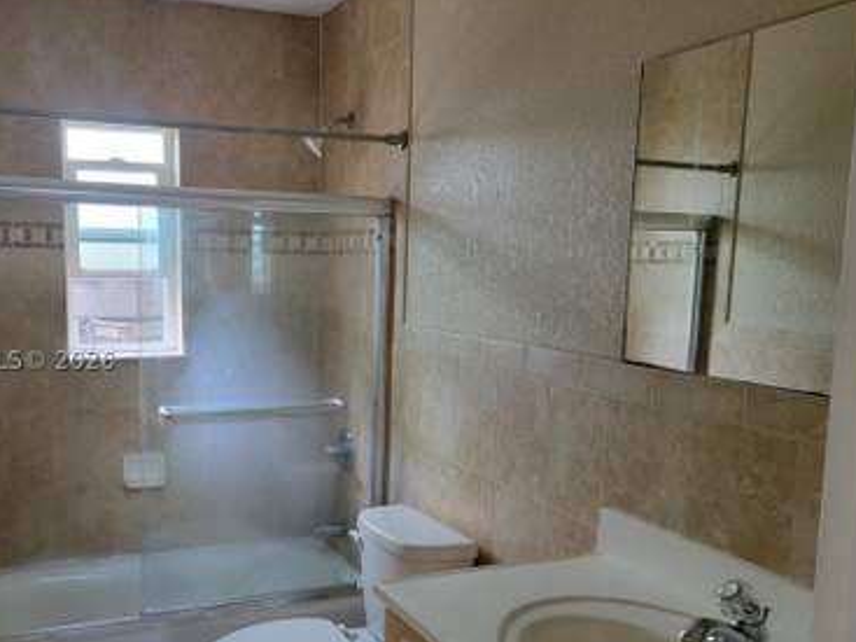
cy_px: 360
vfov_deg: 41.7
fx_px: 840
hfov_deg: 53.5
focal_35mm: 34
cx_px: 329
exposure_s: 1/119
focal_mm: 5.4
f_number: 1.8
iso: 250
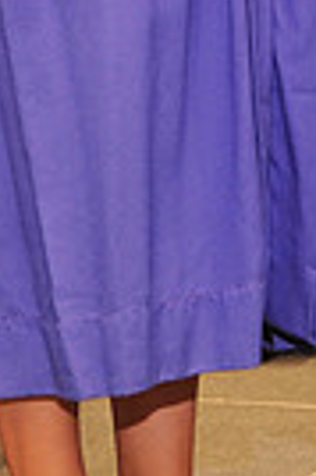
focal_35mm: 286
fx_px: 3775
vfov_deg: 6.9
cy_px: -504
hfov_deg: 4.8
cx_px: 419
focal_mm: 66
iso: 1250
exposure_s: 1/60
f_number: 5.6
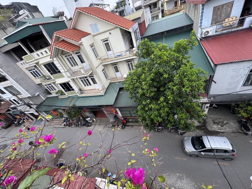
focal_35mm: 14
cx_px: 126
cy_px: 94
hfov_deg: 102.1
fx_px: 102
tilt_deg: -36.7
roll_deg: +20.8
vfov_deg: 85.7
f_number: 2.2
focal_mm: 2.22
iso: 40
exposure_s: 1/179
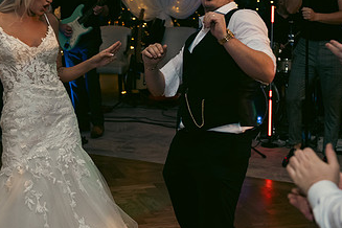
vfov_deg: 17.4
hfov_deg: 25.9
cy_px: 57
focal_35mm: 78
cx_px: 140
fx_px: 741
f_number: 3.5
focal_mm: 44
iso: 640
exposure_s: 1/160
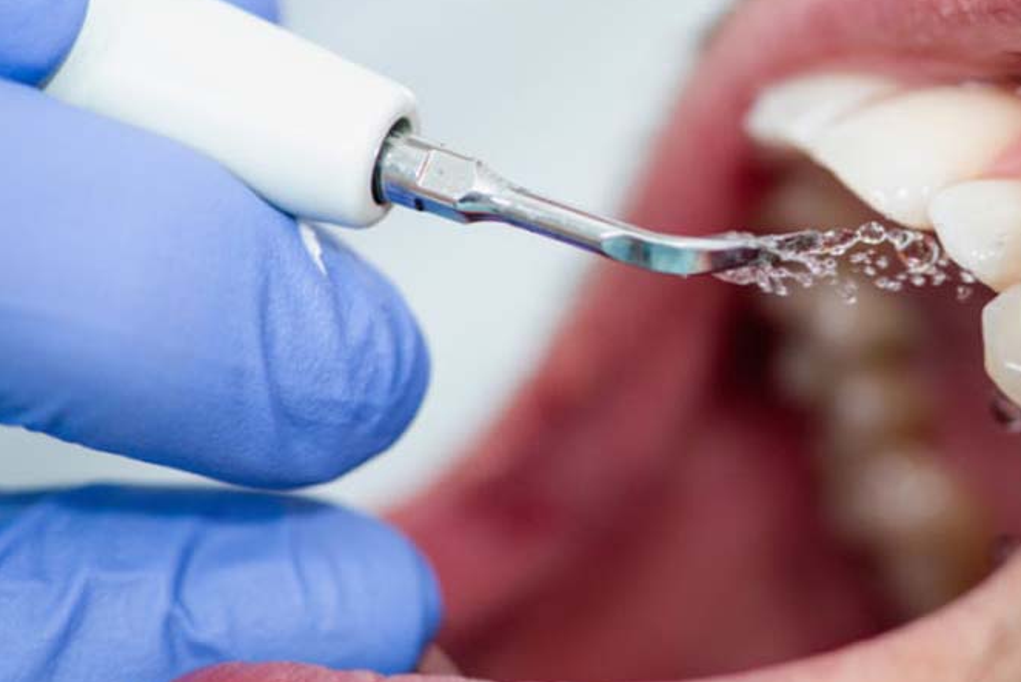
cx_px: 773
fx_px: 5392
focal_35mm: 190
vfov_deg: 7.2
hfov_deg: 10.8
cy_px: 237
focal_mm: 105
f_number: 5.6
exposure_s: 1/160
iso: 320
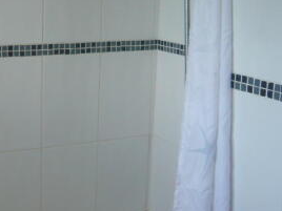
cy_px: 67
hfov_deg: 30.8
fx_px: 497
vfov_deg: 23.9
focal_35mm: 61
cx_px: 51
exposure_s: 1/50
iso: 100
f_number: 2.8
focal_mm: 4.6
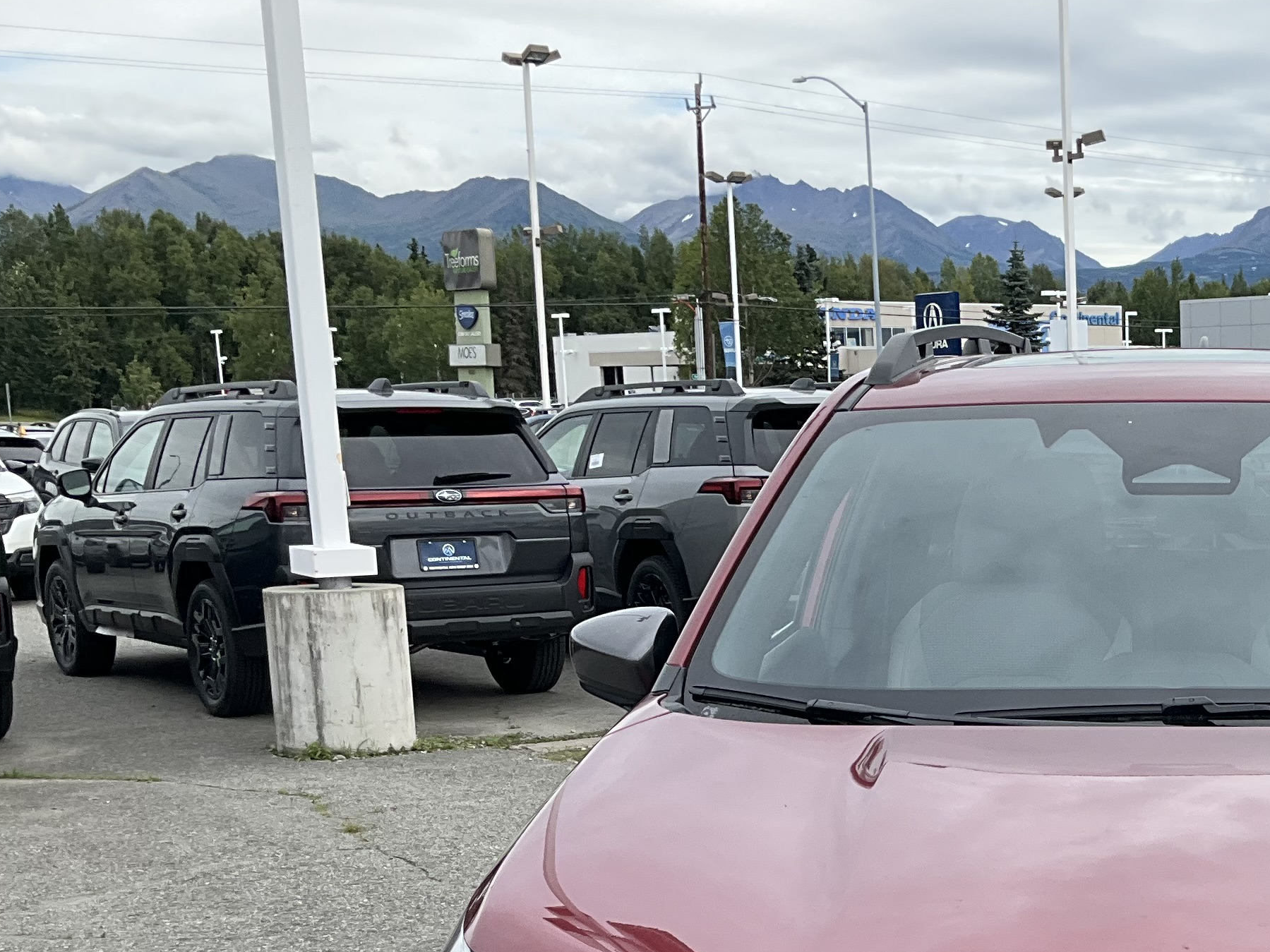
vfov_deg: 21.9
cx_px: 1209
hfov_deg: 28.3
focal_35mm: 65
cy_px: 912
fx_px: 2385
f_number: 1.8
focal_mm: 3
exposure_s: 1/829
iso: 25
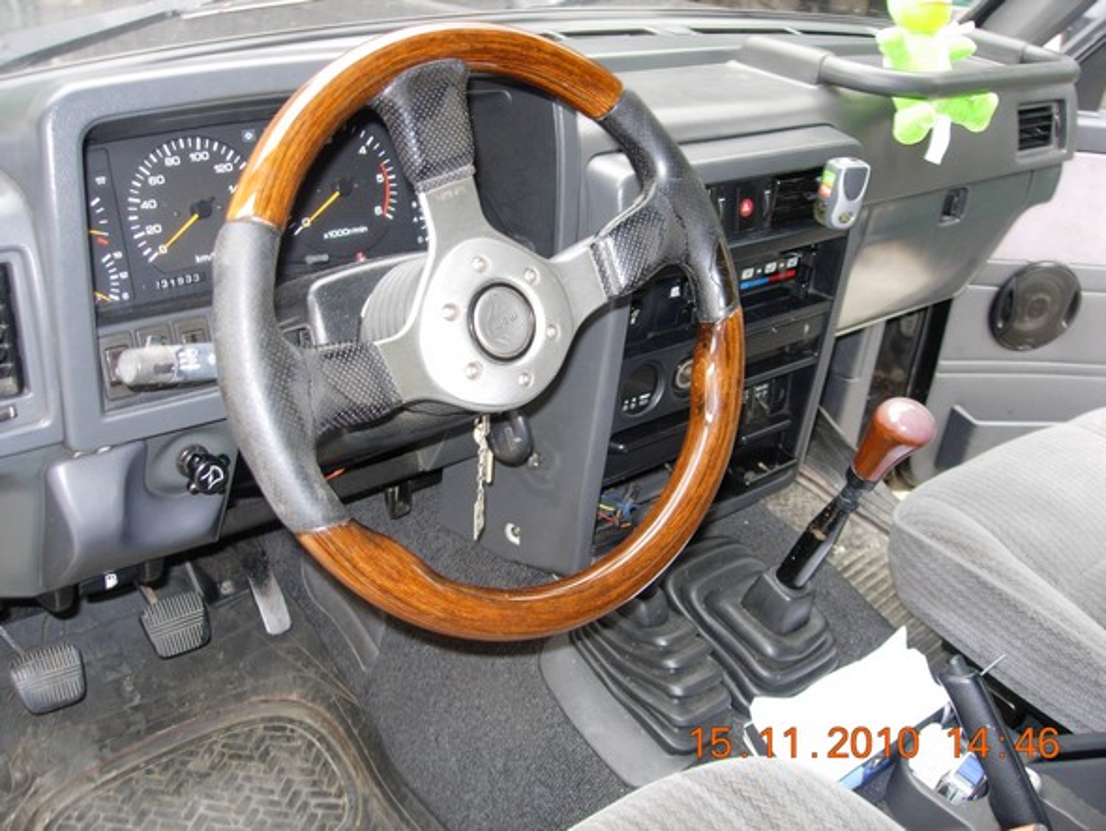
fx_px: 1215
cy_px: 416
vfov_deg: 37.7
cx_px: 553
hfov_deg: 49.0
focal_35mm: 38
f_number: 2.8
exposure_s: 1/10.3
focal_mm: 7.8
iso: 79
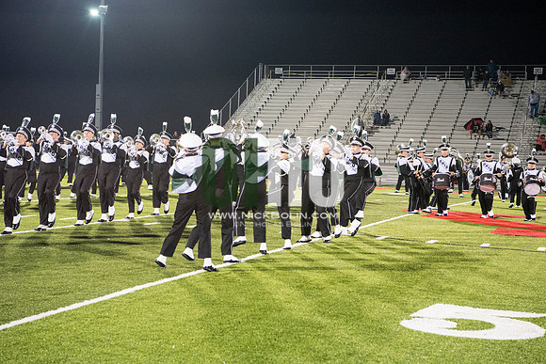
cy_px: 182
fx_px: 1062
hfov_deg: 28.8
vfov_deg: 19.5
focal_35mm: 70
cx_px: 273
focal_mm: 70
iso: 5000
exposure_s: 1/200
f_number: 5.6
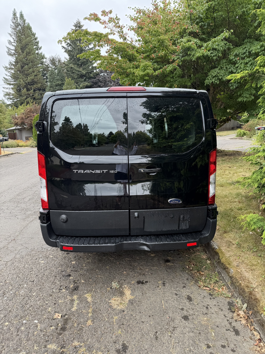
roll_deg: +1.3
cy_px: 177
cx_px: 132
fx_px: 245
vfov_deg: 71.6
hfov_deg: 56.8
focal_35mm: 24
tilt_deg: -9.4
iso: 80
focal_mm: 6.76
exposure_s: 1/459
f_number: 1.78
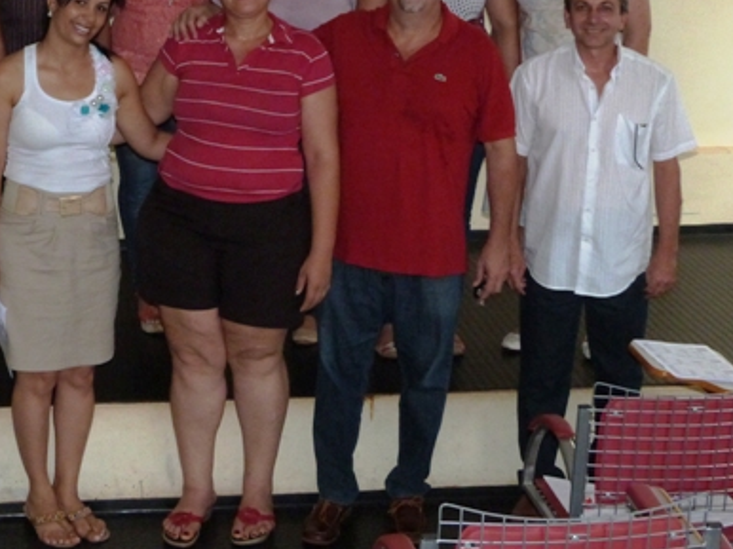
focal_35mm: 83
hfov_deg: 23.5
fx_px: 1756
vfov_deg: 17.6
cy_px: 116
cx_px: 245
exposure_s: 1/60
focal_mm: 9
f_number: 3.2
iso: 400
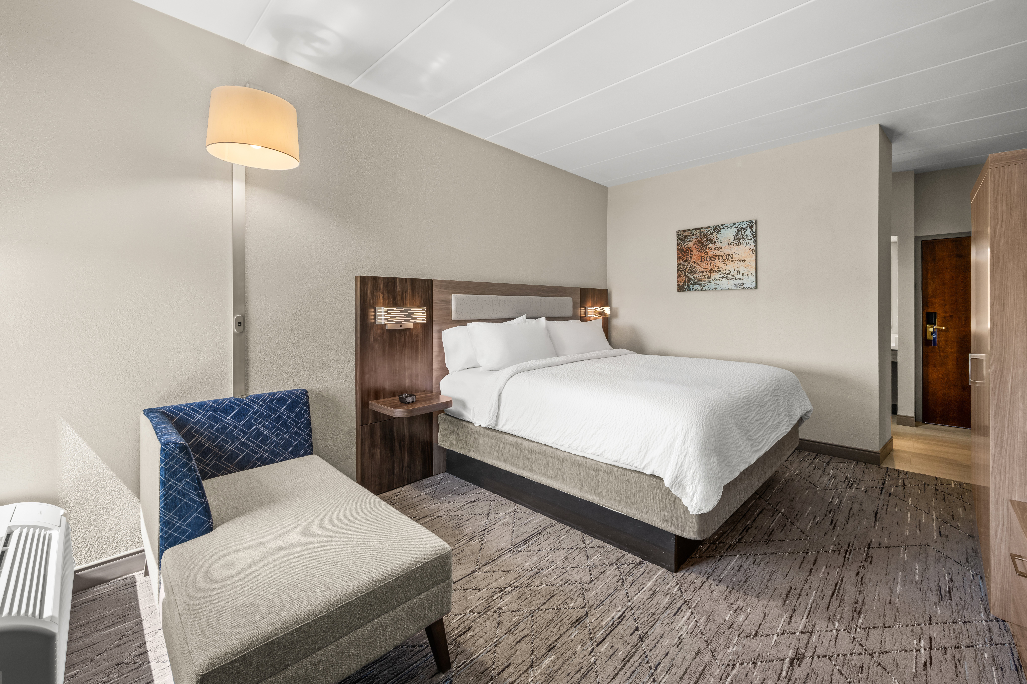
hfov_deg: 104.3
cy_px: 342
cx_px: 514
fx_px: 399
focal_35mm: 14
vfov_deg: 81.2
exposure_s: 1/4
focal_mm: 14
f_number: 10
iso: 200
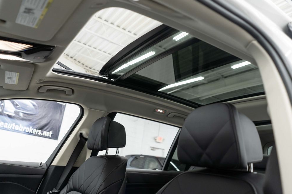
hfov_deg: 63.7
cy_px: 95
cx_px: 149
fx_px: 235
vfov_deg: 44.9
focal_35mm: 29
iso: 640
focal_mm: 28
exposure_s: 1/50
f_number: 3.2
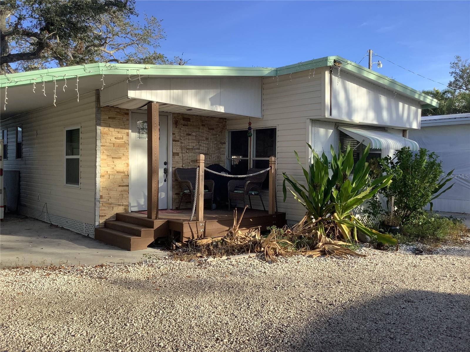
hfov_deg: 58.4
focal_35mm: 31
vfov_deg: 45.4
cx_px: 235
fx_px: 421
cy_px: 176
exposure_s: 1/637
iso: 25
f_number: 2.4
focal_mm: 3.3
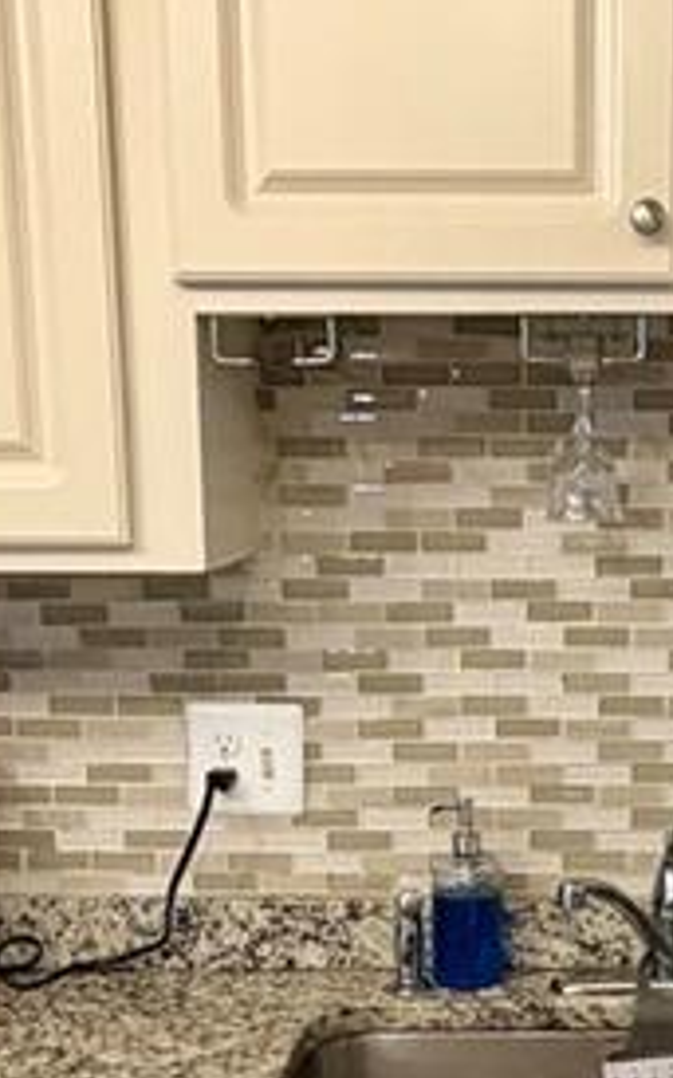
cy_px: 893
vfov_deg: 30.6
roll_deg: +0.0
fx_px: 1910
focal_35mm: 65
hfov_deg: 19.7
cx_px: 582
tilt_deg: -10.9
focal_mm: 2.22
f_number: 2.2
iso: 250
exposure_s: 1/60
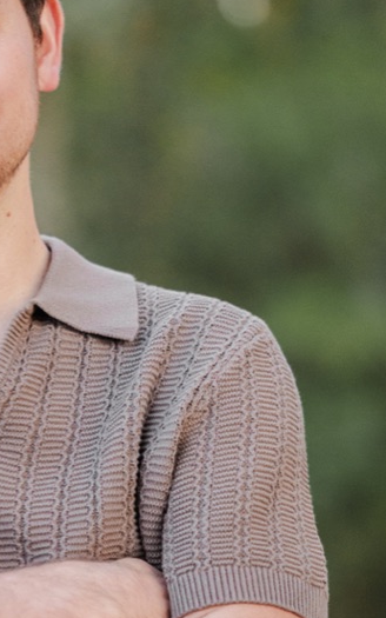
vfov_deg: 9.1
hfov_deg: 5.7
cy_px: 477
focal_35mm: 231
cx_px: -46
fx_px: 3889
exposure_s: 1/800
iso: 1000
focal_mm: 85
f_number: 2
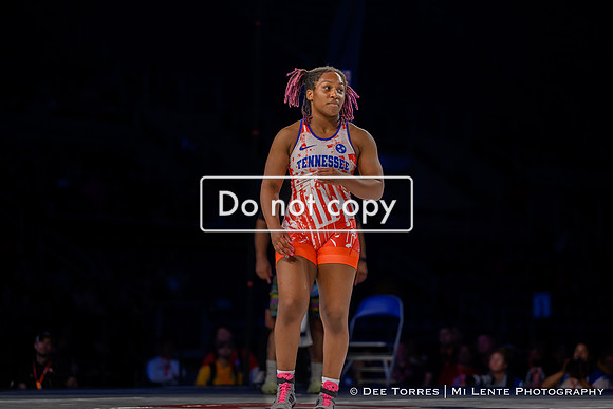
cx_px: 306
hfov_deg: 15.5
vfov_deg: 10.4
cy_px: 204
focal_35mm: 132
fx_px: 2245
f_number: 2.8
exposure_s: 1/800
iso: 2500
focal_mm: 125
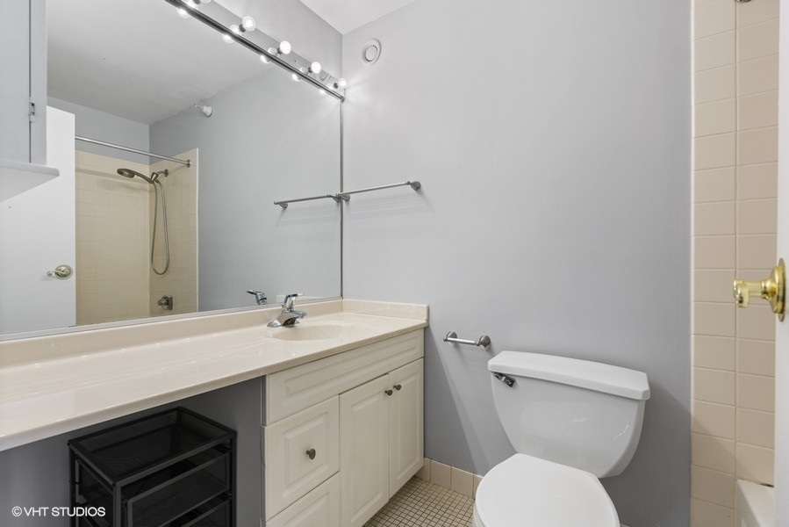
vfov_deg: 73.8
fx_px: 351
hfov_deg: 96.7
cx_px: 394
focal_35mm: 16
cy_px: 264
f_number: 7.1
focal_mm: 16
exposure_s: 1/13
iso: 320
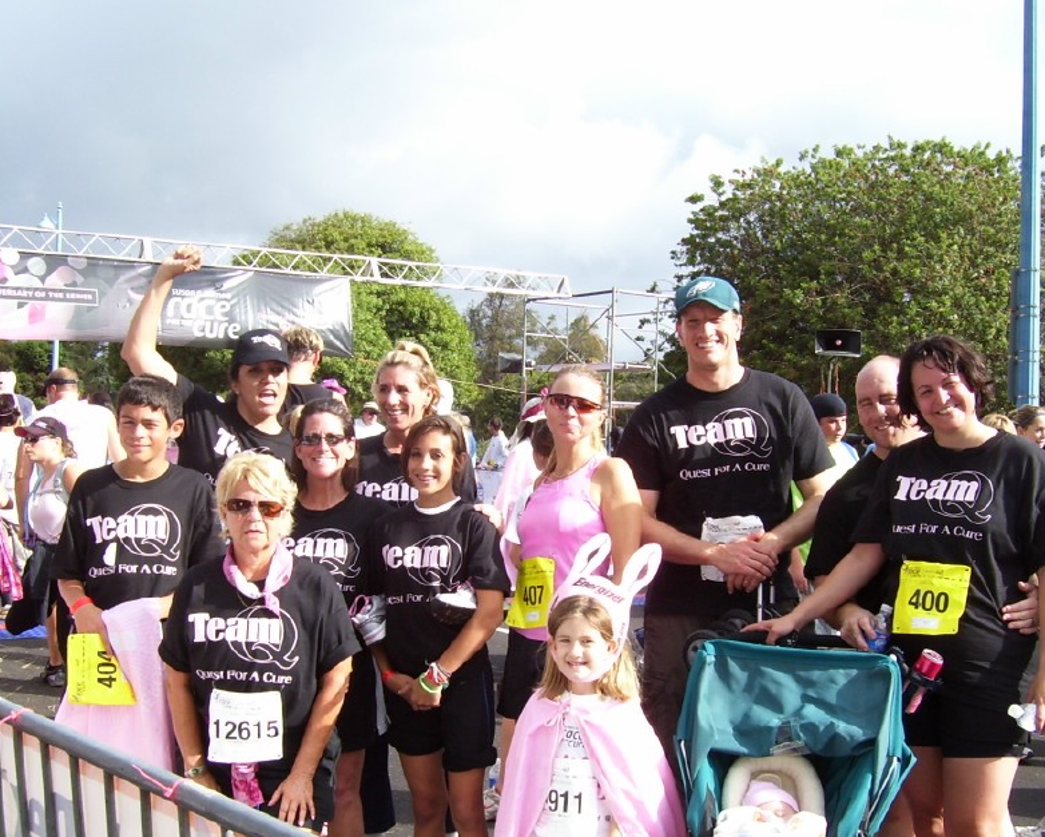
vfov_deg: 32.6
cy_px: 511
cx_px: 516
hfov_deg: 40.3
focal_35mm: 46
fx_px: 1423
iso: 80
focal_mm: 6
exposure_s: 1/250
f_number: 4.8
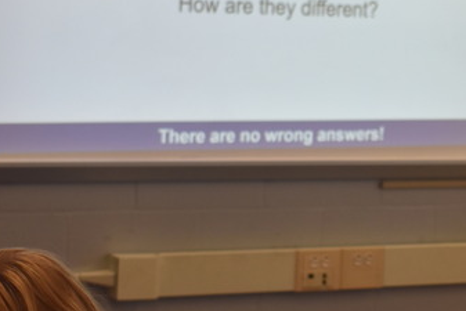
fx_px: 1839
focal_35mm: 142
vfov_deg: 9.6
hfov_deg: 14.4
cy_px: 287
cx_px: 372
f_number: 5
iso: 400
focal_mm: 38
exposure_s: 1/100
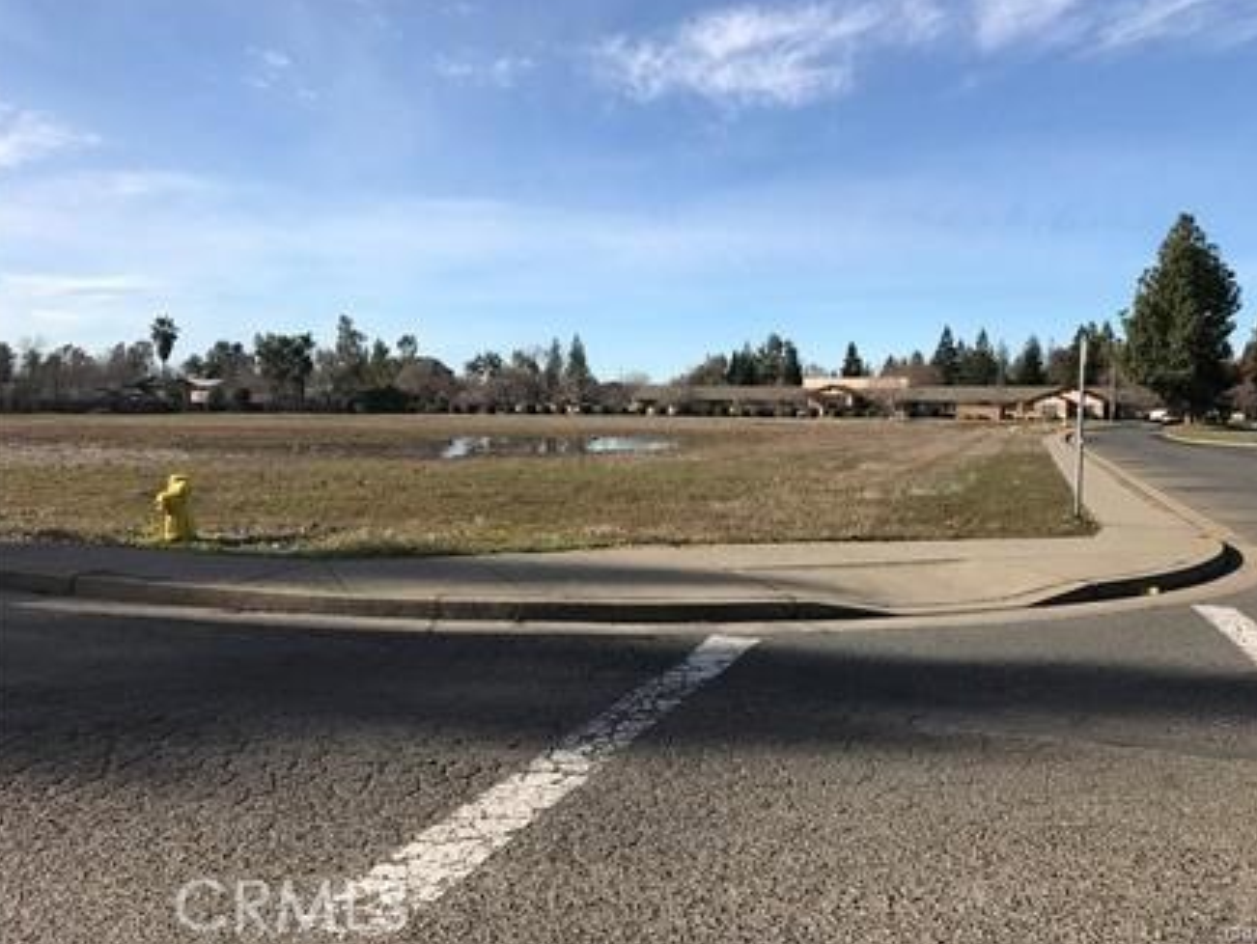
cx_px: 637
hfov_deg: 61.6
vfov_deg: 48.3
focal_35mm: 29
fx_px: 1054
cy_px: 459
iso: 20
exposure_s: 1/2398
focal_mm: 3.99
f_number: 1.8
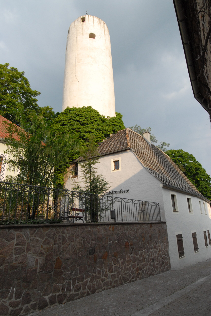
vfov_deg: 81.1
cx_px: 106
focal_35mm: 21
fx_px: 184
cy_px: 158
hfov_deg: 59.6
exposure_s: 1/1250
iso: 800
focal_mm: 14
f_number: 8
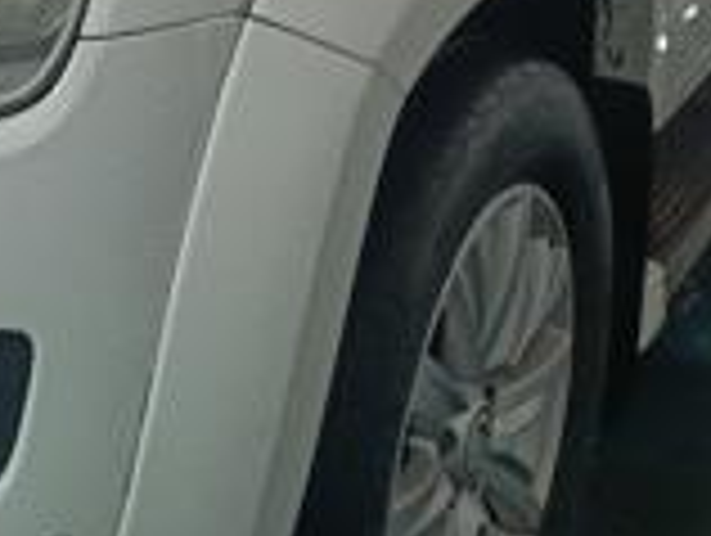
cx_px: -144
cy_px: -140
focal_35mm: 105
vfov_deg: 13.7
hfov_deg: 17.8
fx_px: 2160
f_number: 1.8
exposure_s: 1/40
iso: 787
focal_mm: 4.81
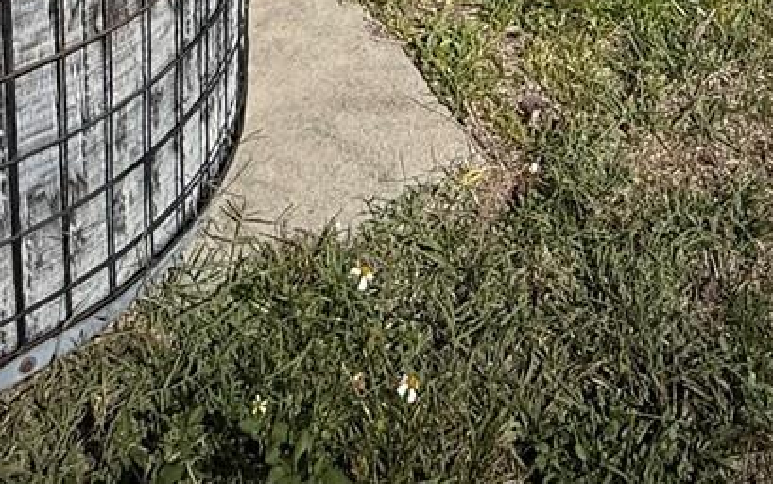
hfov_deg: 34.6
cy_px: -550
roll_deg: -4.1
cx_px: 544
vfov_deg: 16.0
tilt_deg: -14.1
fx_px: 1222
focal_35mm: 58
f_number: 2.2
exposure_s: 1/6803
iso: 64
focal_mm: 2.22
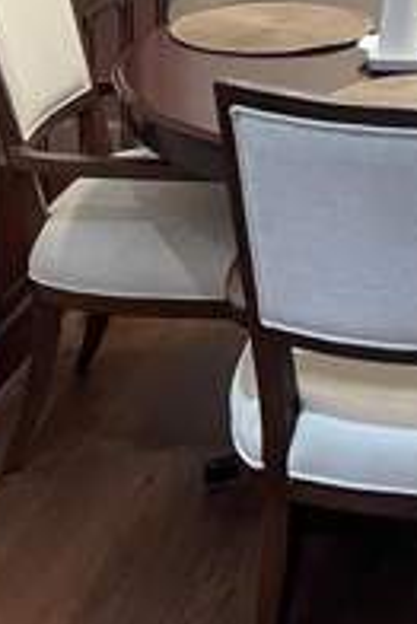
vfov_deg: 22.5
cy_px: -64
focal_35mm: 85
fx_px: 1474
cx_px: 516
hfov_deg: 15.5
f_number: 1.6
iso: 100
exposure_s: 1/60
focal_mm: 5.1
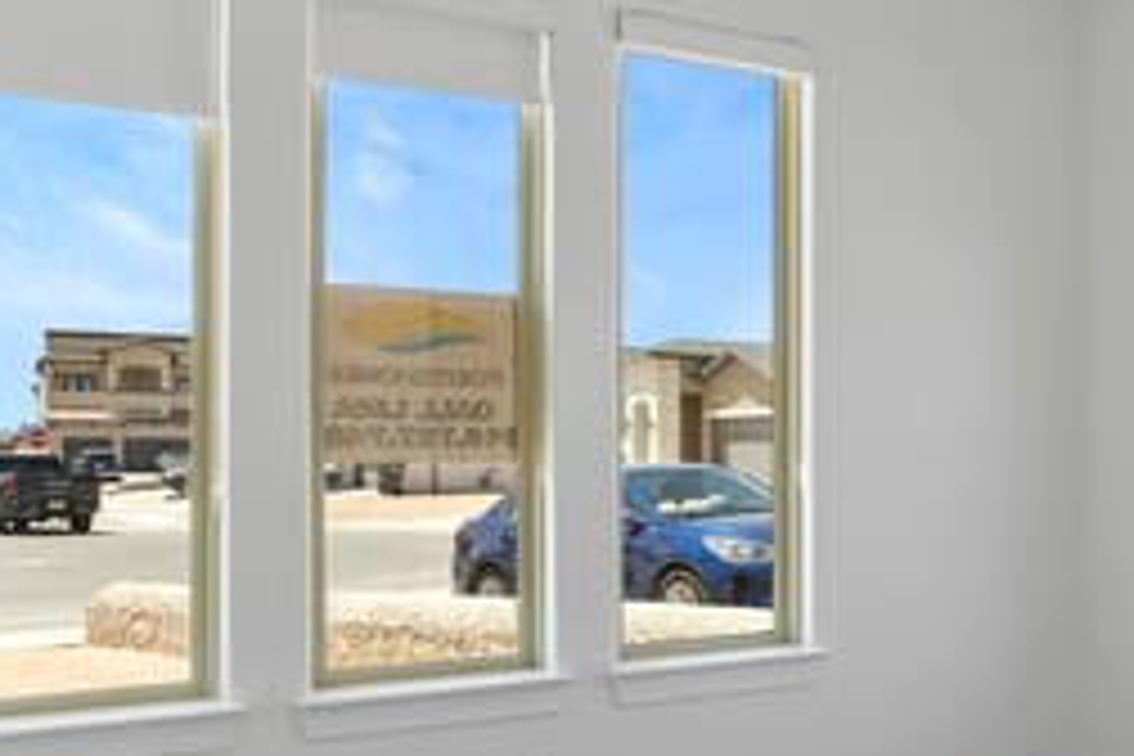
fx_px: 1260
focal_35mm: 40
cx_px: 1062
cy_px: 439
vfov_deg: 33.3
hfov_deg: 43.4
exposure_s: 1/250
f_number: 4
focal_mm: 12
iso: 250
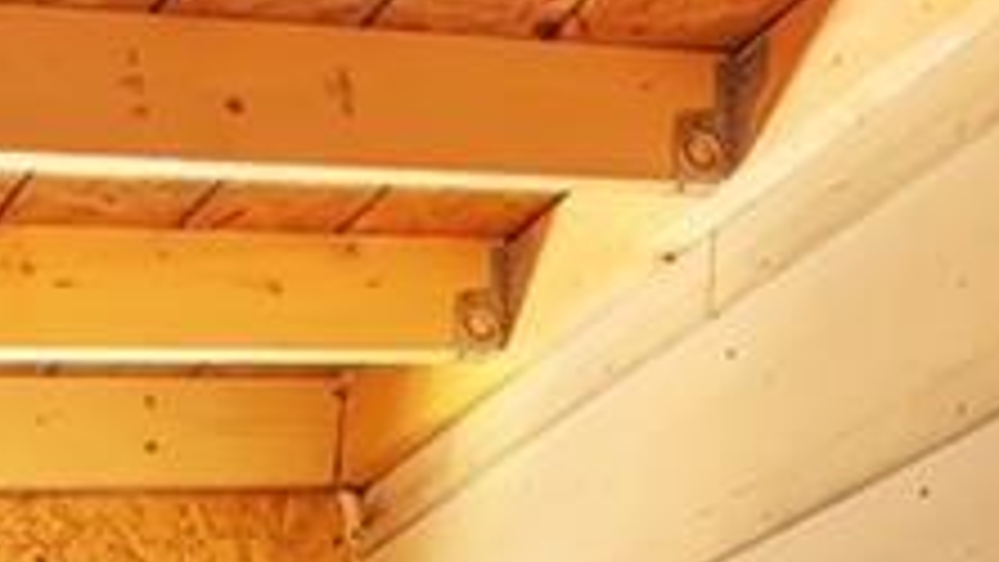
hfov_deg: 18.0
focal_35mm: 113
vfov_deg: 9.2
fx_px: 2994
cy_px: 1497
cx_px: 1188
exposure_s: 2
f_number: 9
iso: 100
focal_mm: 10
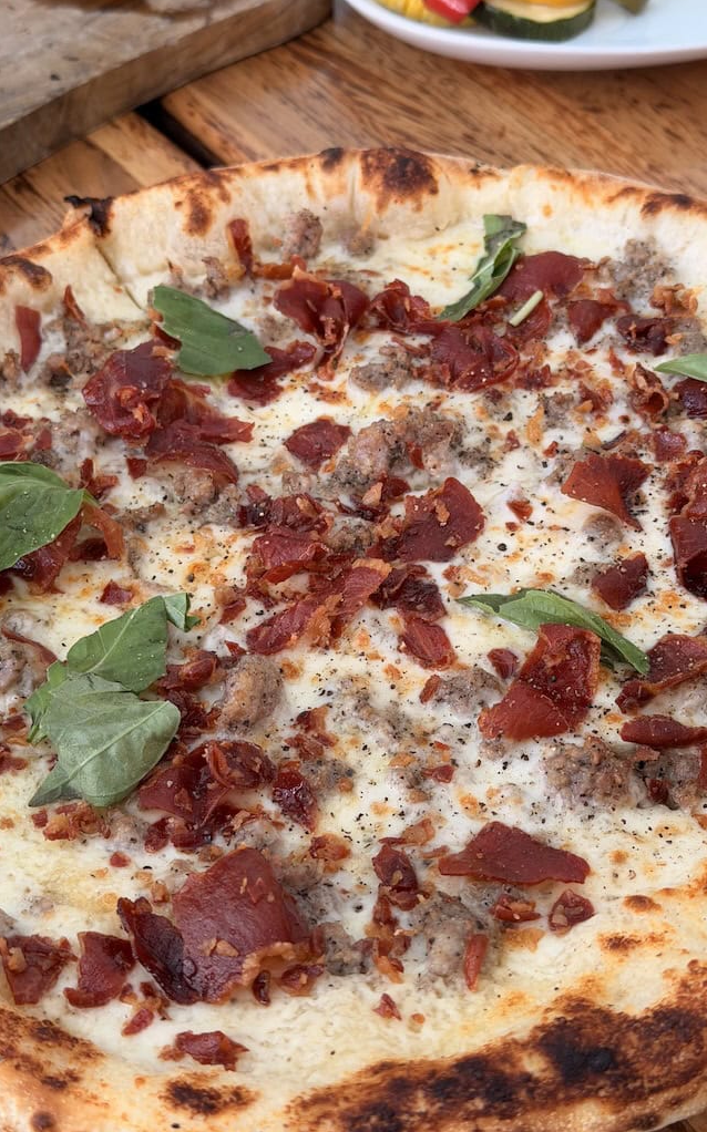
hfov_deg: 25.3
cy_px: 566
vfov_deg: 39.6
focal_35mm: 51
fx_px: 1574
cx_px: 388
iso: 125
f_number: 1.8
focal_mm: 6.8
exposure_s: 1/60
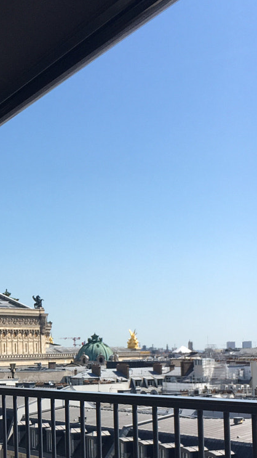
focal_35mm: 68
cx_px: -38
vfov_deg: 30.3
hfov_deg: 17.1
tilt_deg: +0.5
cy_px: 359
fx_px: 824
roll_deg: +2.3
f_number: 2.2
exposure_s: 1/1350
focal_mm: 4.15
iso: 25
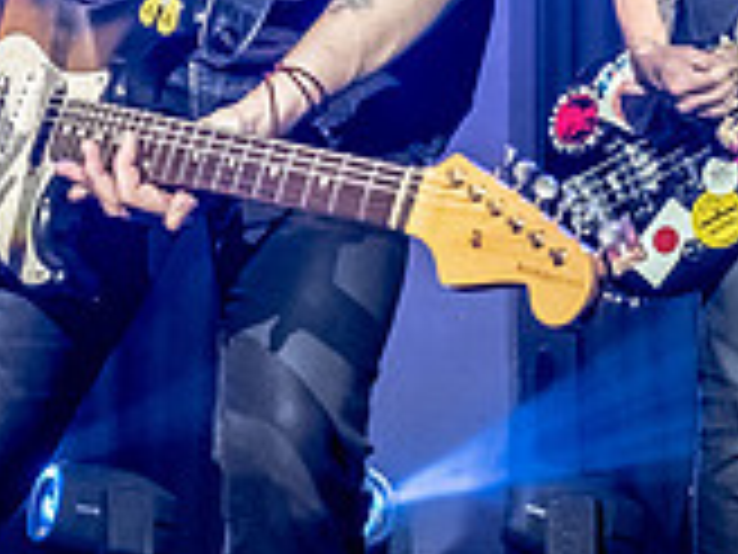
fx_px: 2004
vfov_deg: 15.2
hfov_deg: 20.8
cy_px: -83
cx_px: 486
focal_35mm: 94
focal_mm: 12
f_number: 3.5
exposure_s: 1/200
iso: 1600
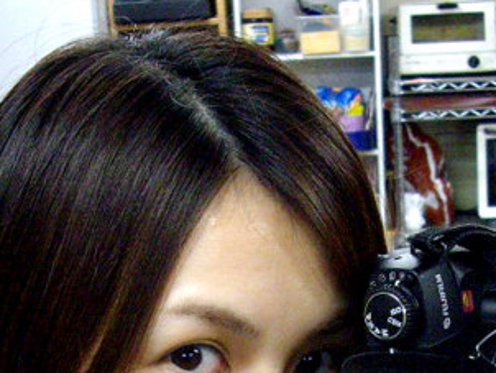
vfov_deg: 13.9
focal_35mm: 104
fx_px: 1491
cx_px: 287
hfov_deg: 18.9
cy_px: 437
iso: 348
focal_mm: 6.2
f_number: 2.8
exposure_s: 1/50
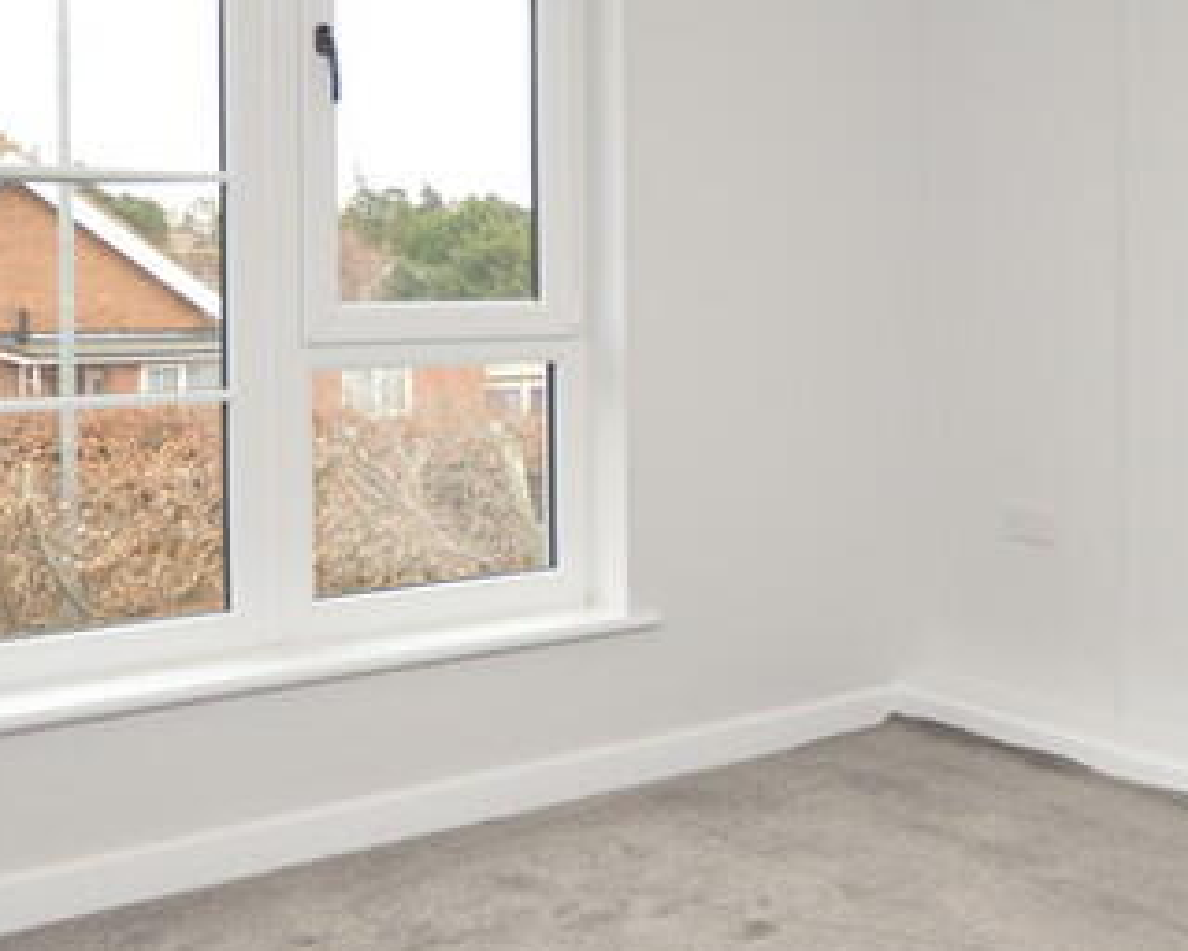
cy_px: 306
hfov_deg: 40.5
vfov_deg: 33.1
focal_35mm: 45
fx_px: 1582
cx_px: 817
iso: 220
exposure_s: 1/125
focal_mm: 10
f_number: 4
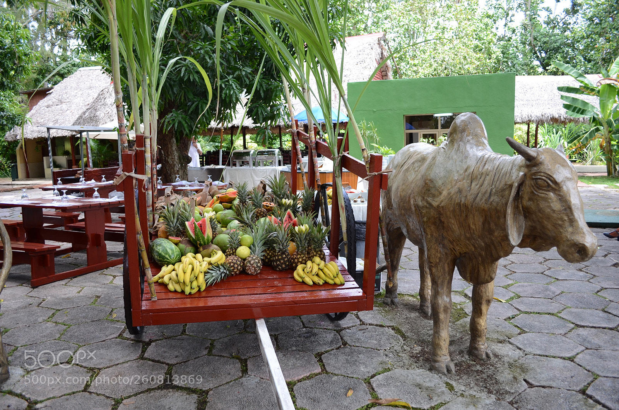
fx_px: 463
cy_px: 205
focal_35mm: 27
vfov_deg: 47.7
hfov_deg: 67.5
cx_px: 310
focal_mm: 18
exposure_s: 1/250
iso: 250
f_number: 3.5
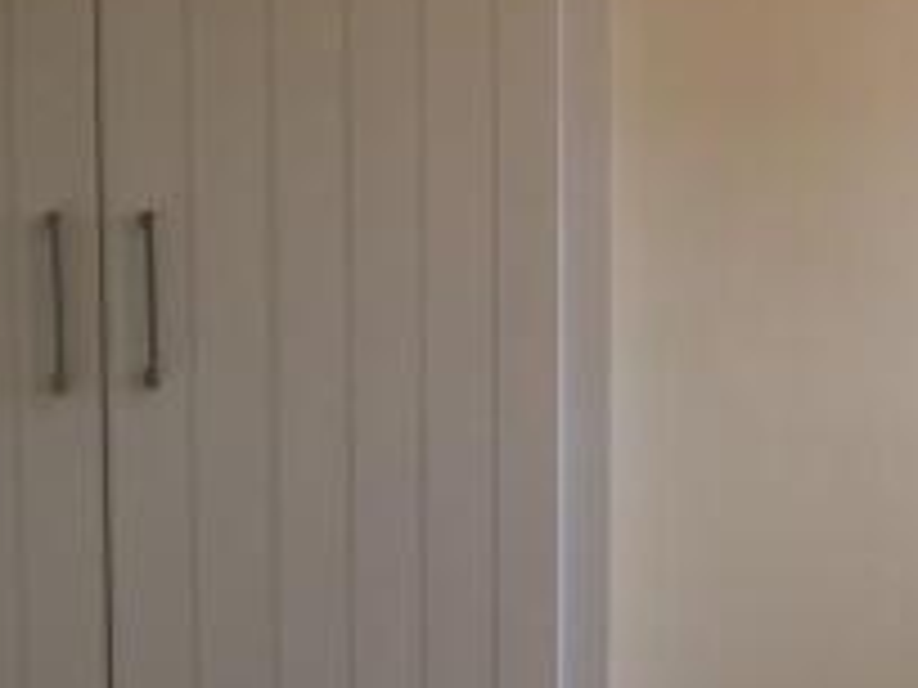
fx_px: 2201
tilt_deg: -6.7
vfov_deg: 17.8
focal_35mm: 83
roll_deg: -1.5
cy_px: 277
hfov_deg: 21.1
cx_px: 1240
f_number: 2.2
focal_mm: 4.15
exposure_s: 1/50
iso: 40
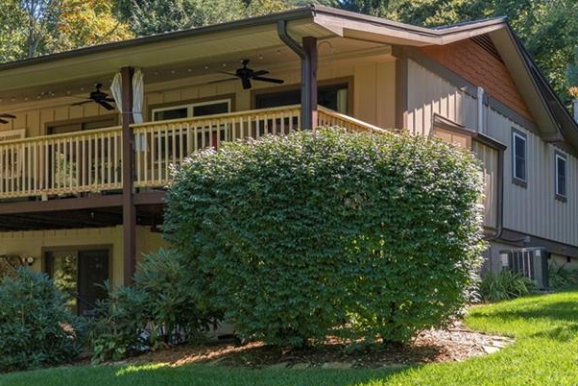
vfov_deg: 26.5
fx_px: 819
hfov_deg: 38.6
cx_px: 210
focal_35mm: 51
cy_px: 174
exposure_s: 1/500
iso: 320
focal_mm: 30
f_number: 7.1
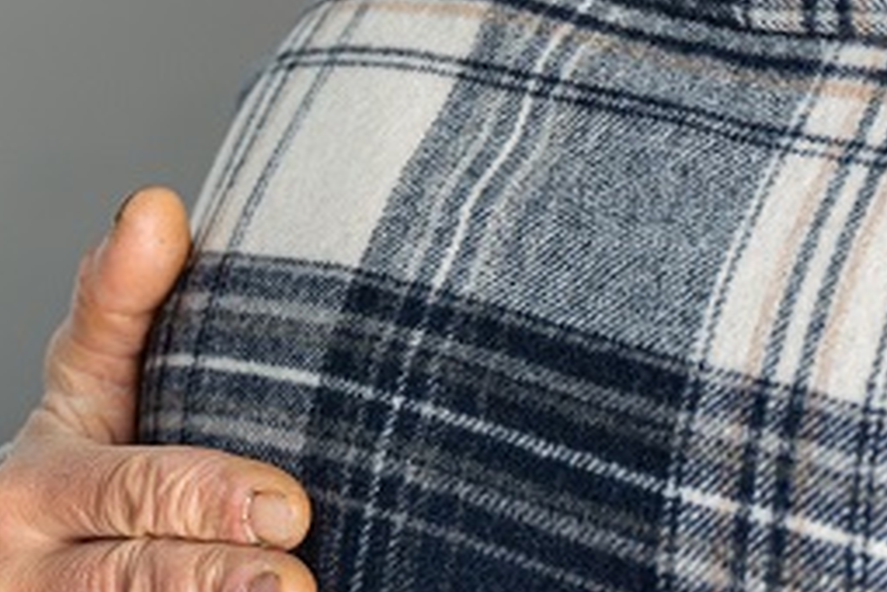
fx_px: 2587
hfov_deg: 18.6
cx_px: 1010
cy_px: 75
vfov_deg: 12.9
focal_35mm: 105
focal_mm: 28
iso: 400
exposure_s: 1/125
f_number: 2.8
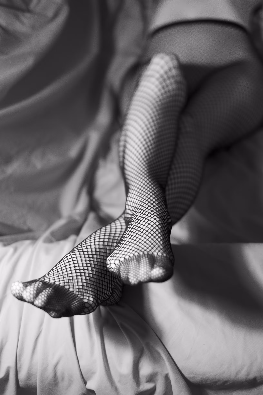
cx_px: 132
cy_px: 198
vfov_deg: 37.5
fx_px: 581
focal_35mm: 53
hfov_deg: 25.5
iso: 1600
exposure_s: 1/80
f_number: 1.6
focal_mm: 35
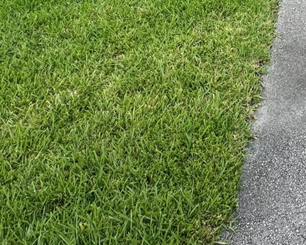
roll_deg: +1.4
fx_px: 453
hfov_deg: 31.5
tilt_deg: -8.2
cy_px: -137
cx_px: 364
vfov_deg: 23.3
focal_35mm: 50
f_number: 2.2
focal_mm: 2.22
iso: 40
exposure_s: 1/636
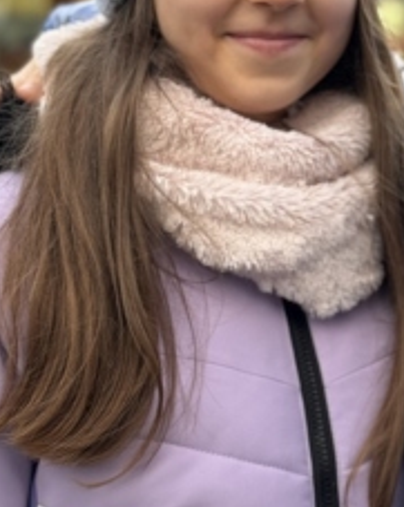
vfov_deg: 15.4
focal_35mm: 124
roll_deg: +0.3
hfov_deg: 12.2
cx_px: 424
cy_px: 107
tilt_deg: +3.1
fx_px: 1857
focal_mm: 6.86
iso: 80
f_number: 1.78
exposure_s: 1/144
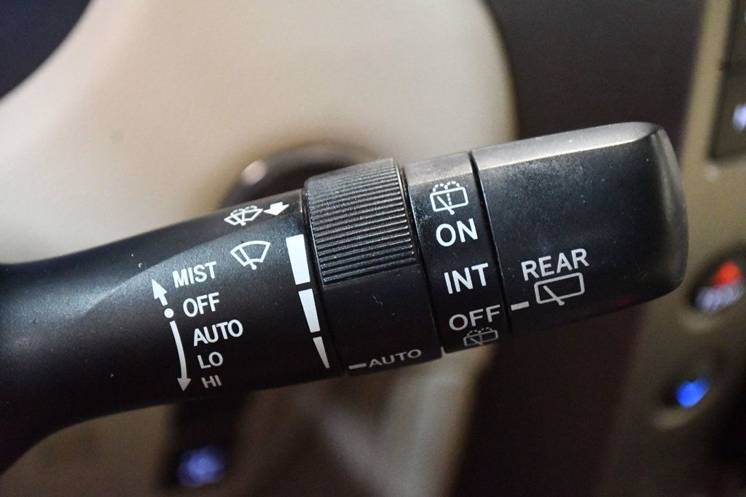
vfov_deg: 19.7
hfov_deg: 29.3
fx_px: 1429
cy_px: 248
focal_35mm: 69
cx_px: 373
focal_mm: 46
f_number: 5.3
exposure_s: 1/50
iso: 12800
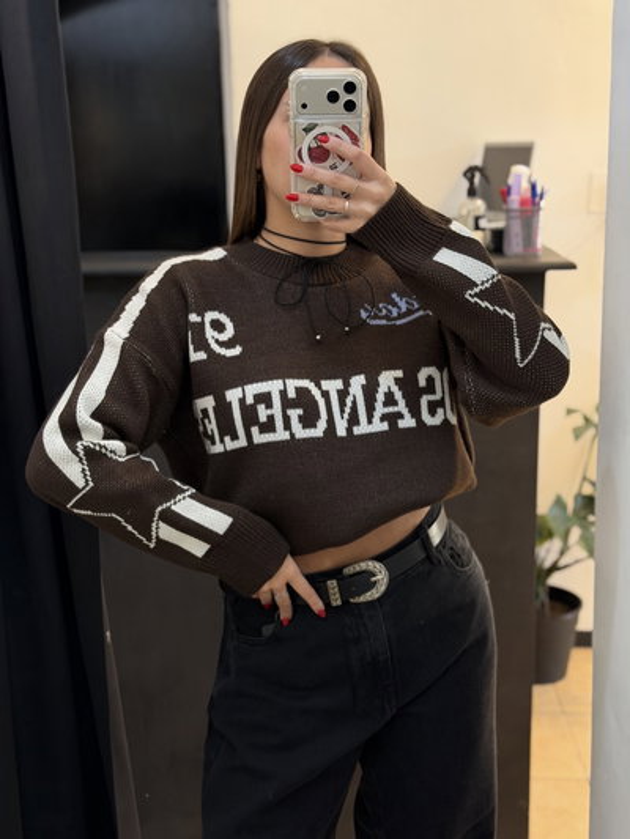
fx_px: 1164
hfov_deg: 30.3
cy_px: 420
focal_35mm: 48
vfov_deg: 39.6
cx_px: 315
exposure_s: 1/100
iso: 100
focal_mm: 6.76
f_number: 1.78
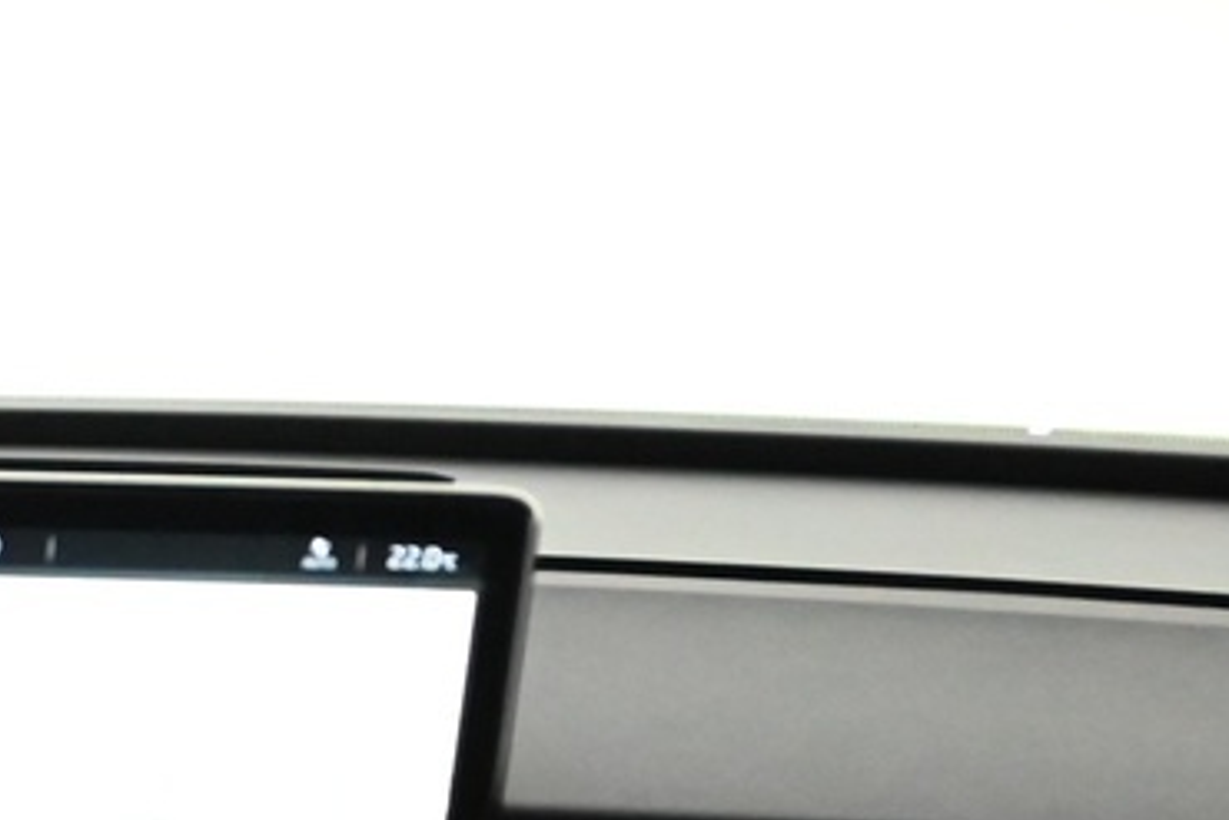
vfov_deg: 12.0
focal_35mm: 105
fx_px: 3586
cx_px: -1123
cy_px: 1504
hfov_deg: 15.9
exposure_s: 1/60
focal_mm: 24
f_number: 4
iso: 6400
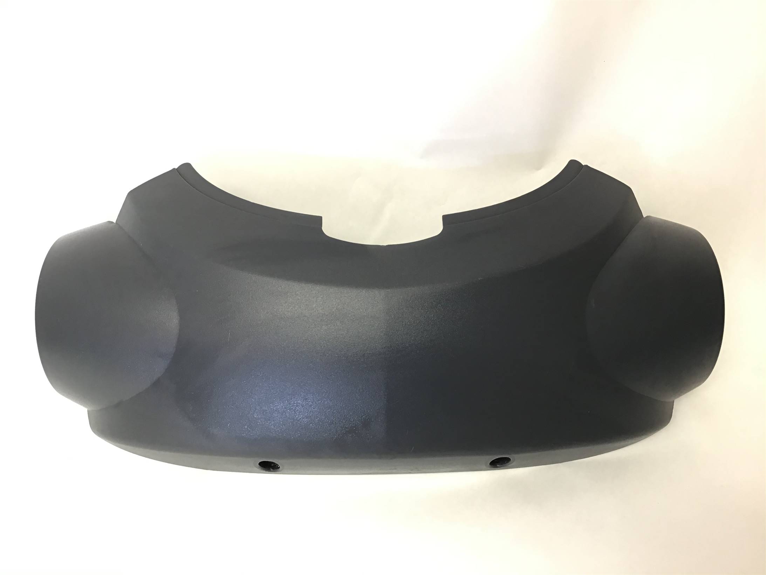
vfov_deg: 45.5
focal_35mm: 31
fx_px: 686
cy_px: 288
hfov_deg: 58.3
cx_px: 383
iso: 64
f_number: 2.4
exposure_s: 1/33
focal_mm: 3.3
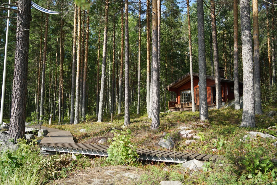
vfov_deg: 37.8
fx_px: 269
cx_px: 138
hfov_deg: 54.4
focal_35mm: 35
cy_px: 92
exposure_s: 1/1000
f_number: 2.5
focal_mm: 35
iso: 100
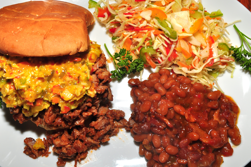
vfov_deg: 29.8
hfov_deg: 43.7
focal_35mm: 45
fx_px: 313
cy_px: 84
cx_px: 126
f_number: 13
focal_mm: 30
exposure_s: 1/60
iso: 200
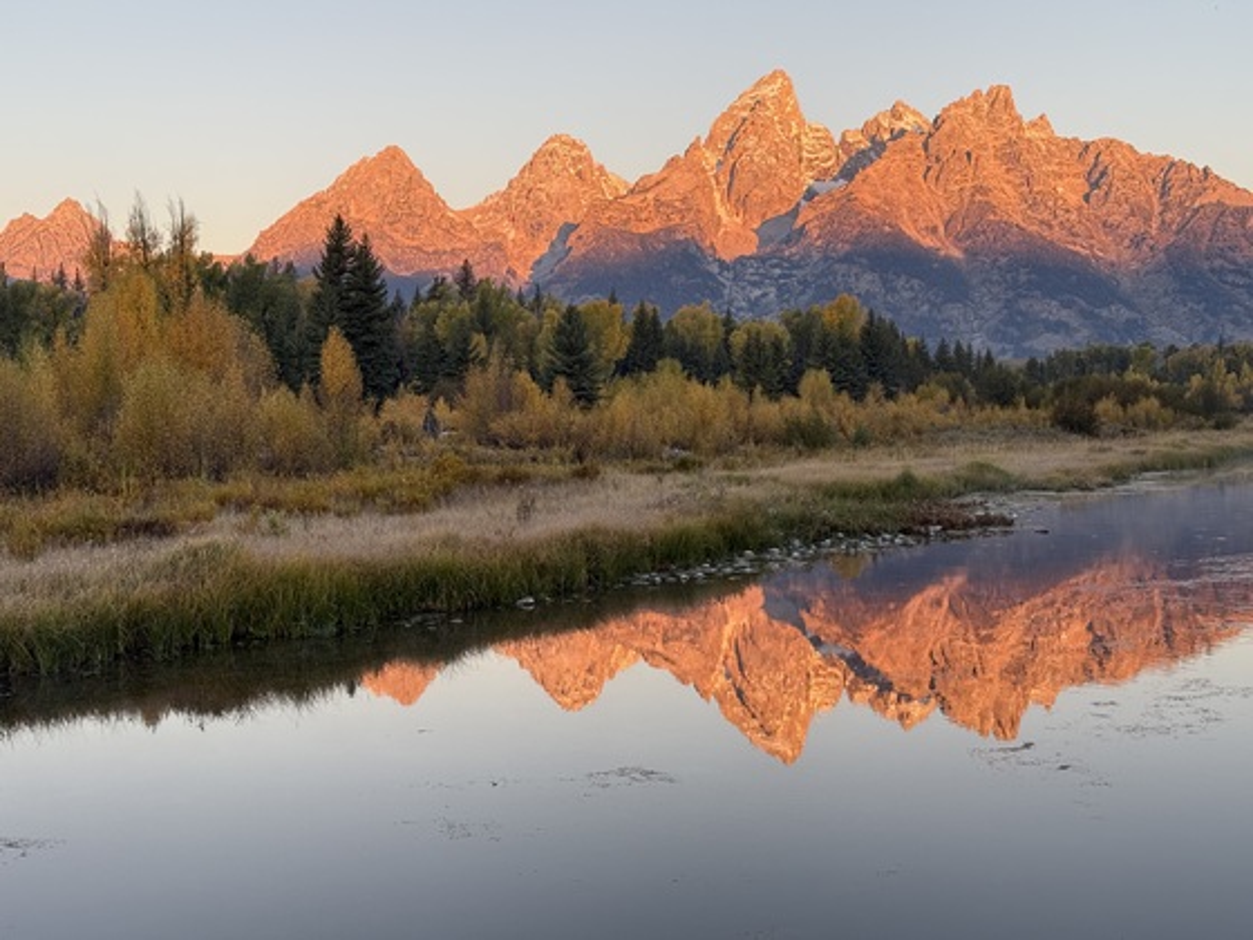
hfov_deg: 39.7
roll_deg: +1.3
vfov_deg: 30.3
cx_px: 626
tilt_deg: -2.0
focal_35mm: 48
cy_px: 470
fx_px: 1737
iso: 50
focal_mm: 6.76
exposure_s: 1/177
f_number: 1.78
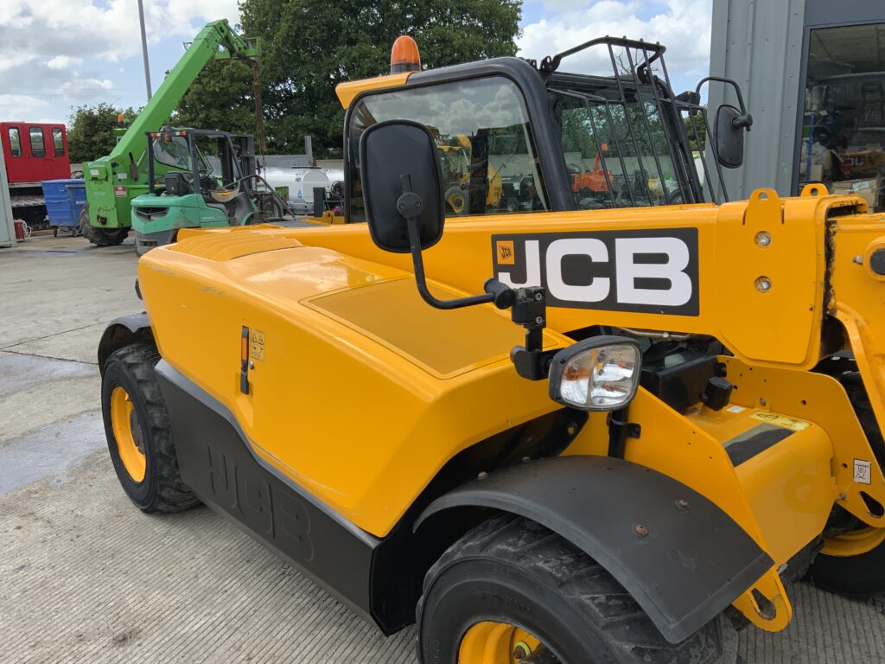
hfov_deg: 61.7
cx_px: 442
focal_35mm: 29
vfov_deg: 48.2
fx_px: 741
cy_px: 332
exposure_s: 1/691
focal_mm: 3
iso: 16
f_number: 1.8
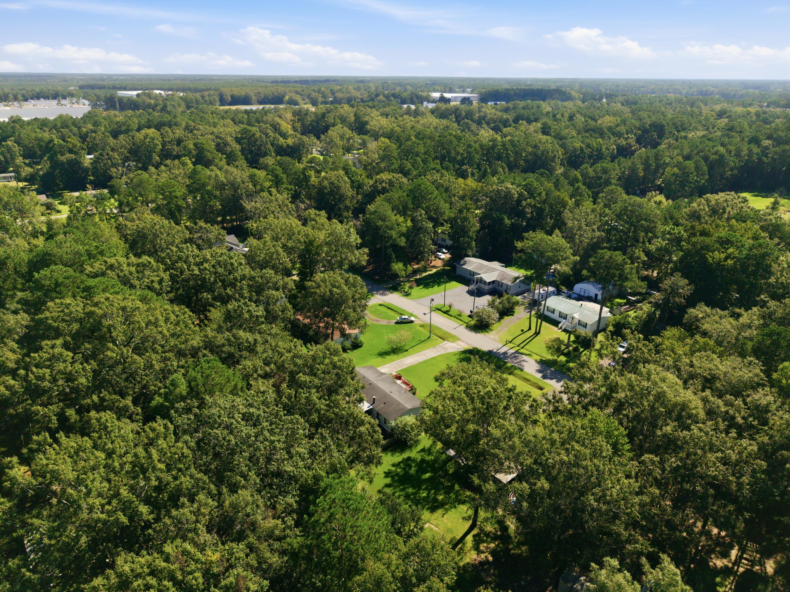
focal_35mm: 24
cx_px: 395
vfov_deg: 56.8
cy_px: 296
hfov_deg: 71.6
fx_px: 548
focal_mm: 8.7
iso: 300
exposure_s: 1/1000
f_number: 1.8
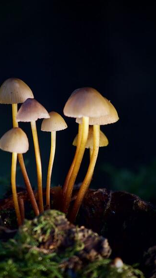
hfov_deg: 1.8
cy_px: 136
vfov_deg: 3.1
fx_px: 5054
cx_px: 53
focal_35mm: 687
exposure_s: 1/60
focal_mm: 300
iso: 500
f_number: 5.6
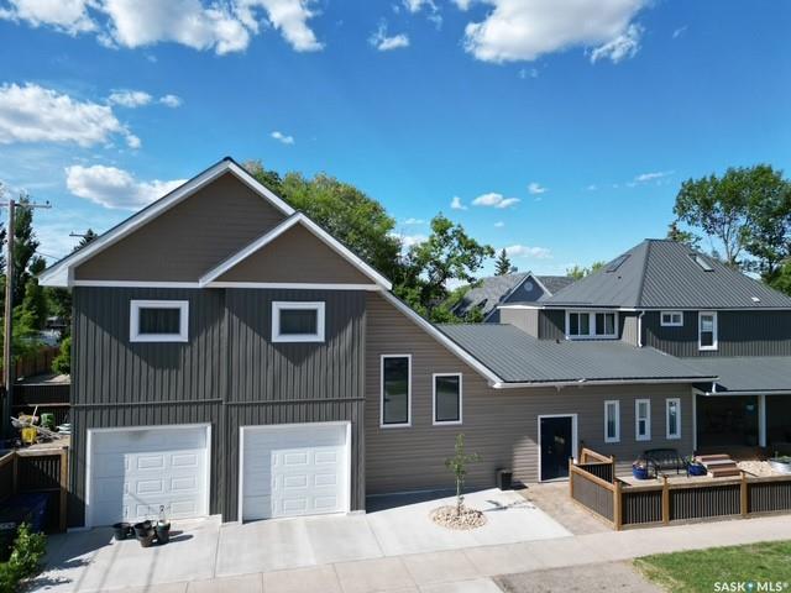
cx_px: 396
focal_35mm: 24
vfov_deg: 56.8
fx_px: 548
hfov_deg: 71.6
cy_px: 296
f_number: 1.7
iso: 140
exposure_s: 1/3000
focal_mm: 6.72
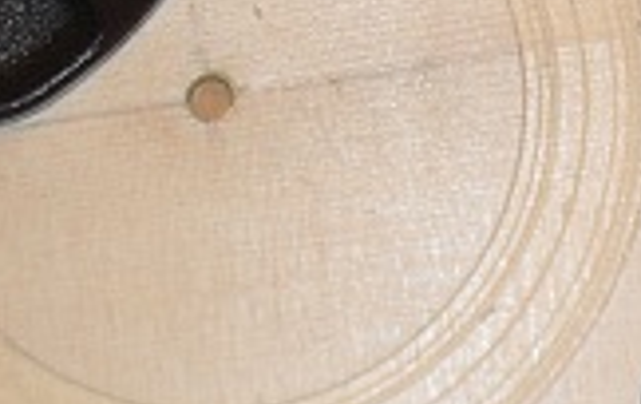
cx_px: 491
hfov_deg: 16.3
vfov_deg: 10.4
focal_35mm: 127
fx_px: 2223
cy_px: 168
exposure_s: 1/3
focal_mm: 6.3
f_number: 3.2
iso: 100
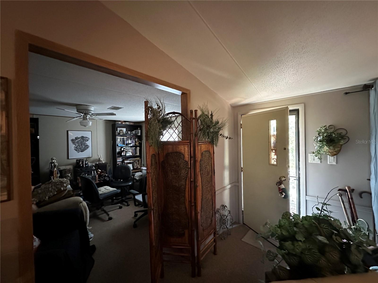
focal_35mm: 14
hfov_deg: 102.1
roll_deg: +1.0
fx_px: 153
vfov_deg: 85.7
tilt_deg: -0.2
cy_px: 142
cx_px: 189
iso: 1250
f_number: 2.2
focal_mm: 2.22
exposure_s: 1/41
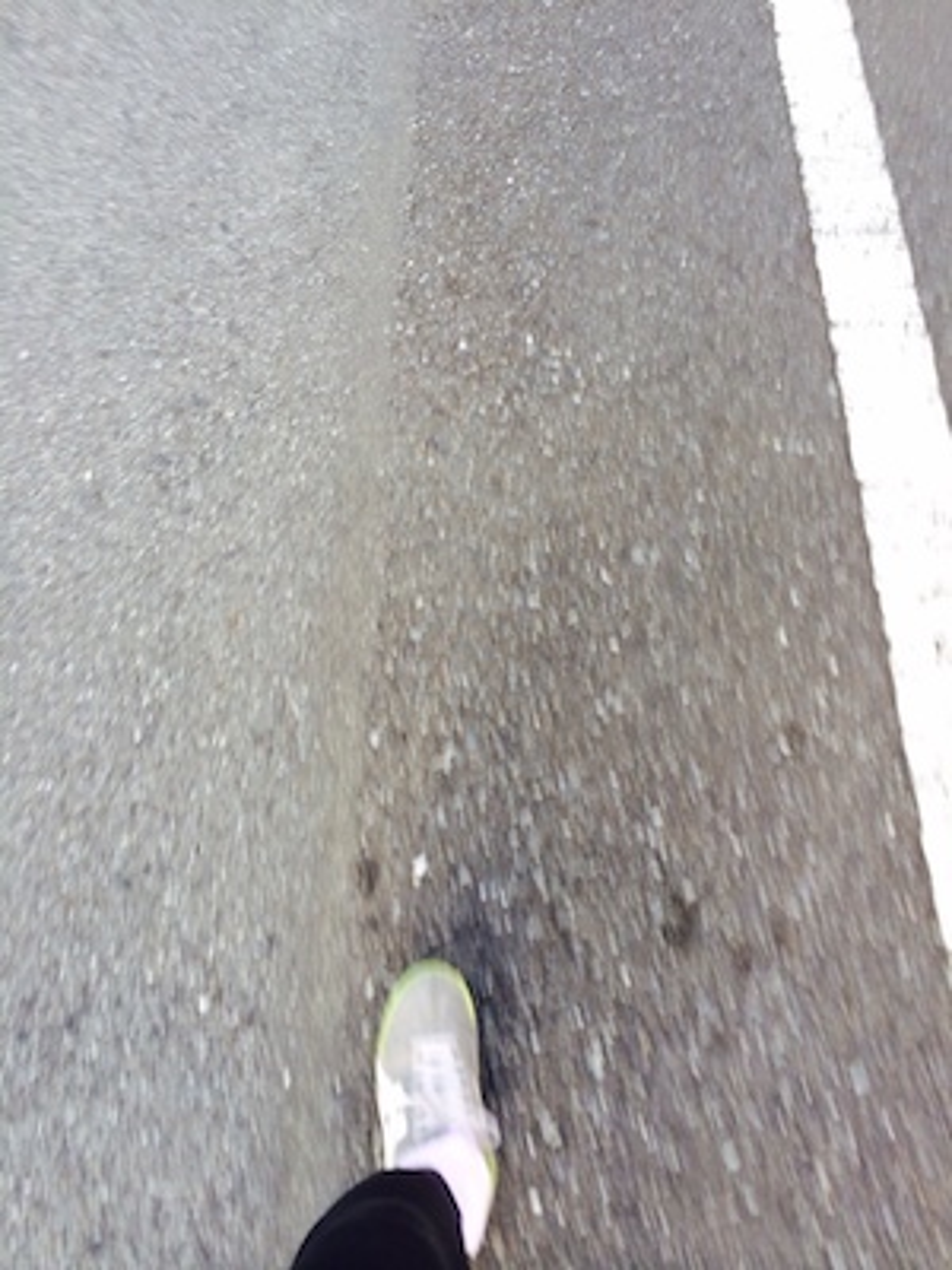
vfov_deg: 60.0
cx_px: 476
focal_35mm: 30
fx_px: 1100
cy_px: 635
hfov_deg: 46.8
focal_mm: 4.12
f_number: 2.2
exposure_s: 1/60
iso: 40
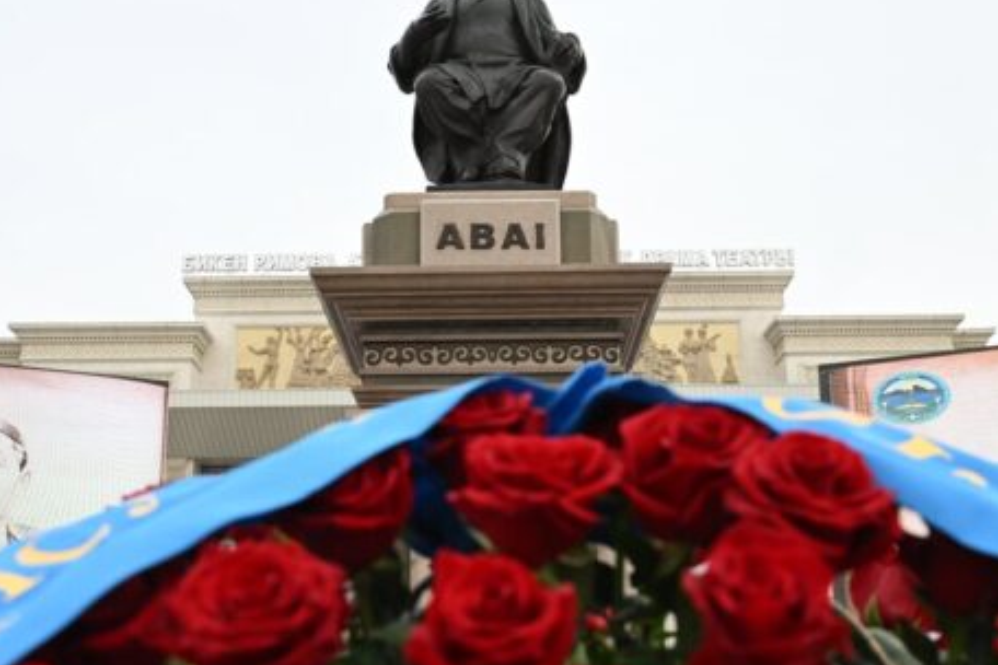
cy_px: 394
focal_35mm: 51
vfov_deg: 26.4
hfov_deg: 38.9
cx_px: 517
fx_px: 1414
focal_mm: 31
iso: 640
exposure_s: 1/250
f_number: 5.6
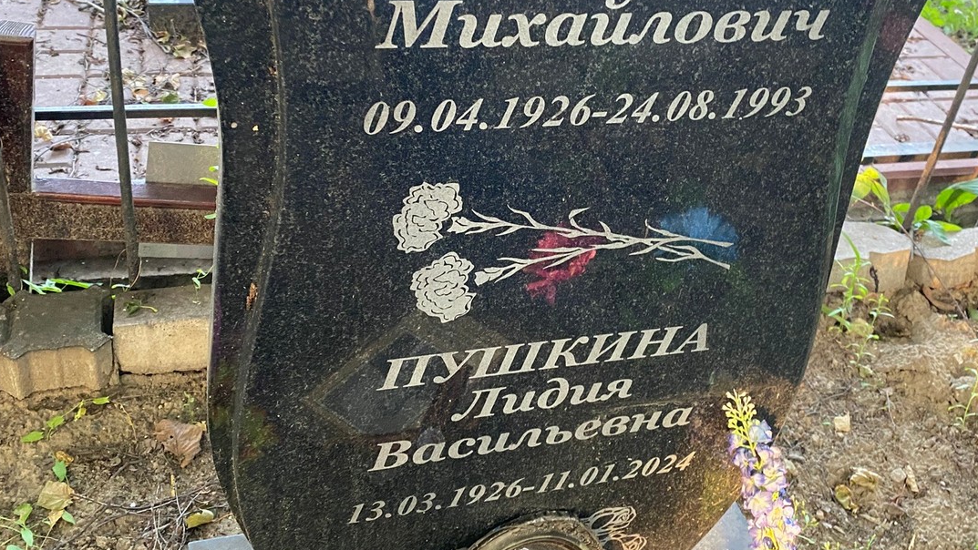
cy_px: 159
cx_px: 542
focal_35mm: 38
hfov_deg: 52.7
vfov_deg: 30.8
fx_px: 986
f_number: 1.8
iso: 500
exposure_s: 1/60
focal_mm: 4.25
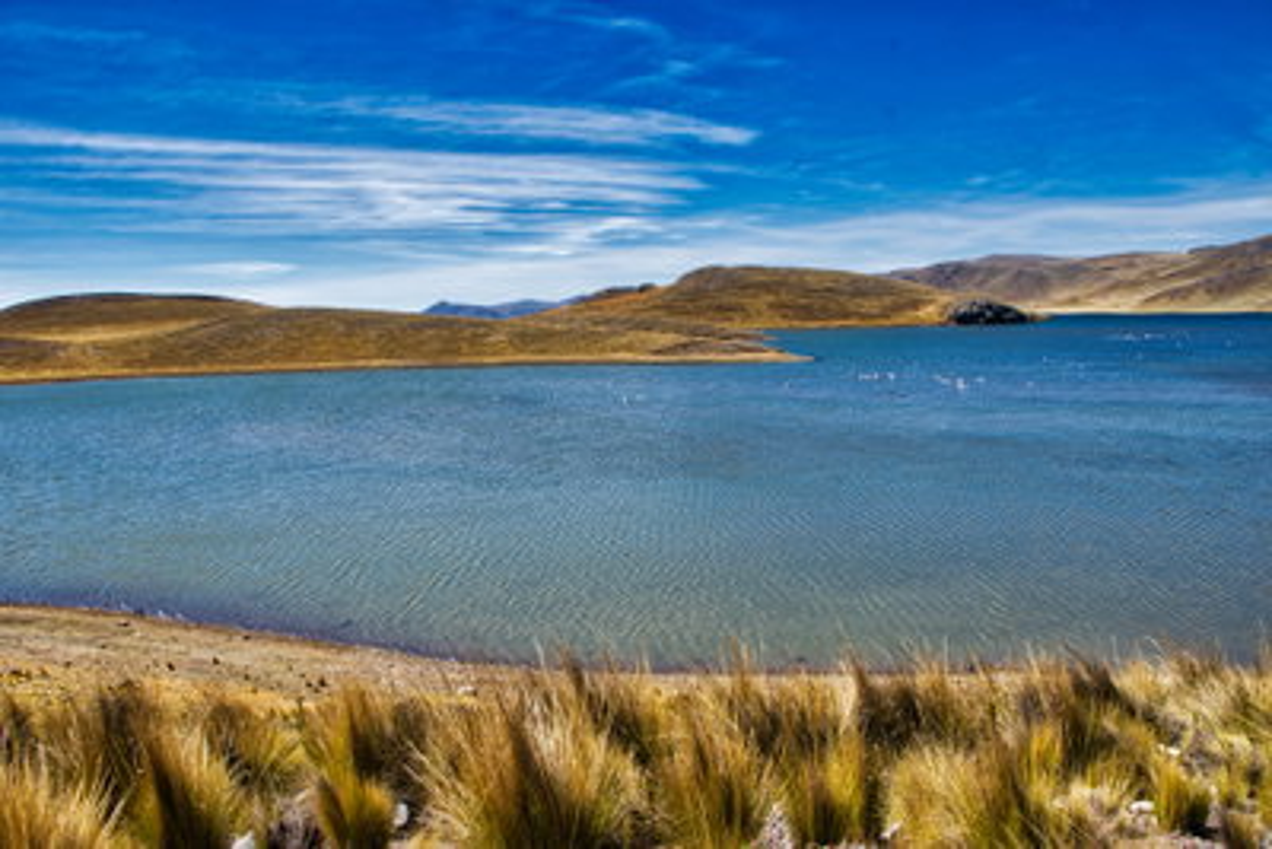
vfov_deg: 48.0
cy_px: 424
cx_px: 636
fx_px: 954
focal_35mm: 27
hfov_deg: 67.4
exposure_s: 1/100
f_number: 16
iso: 100
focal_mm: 18
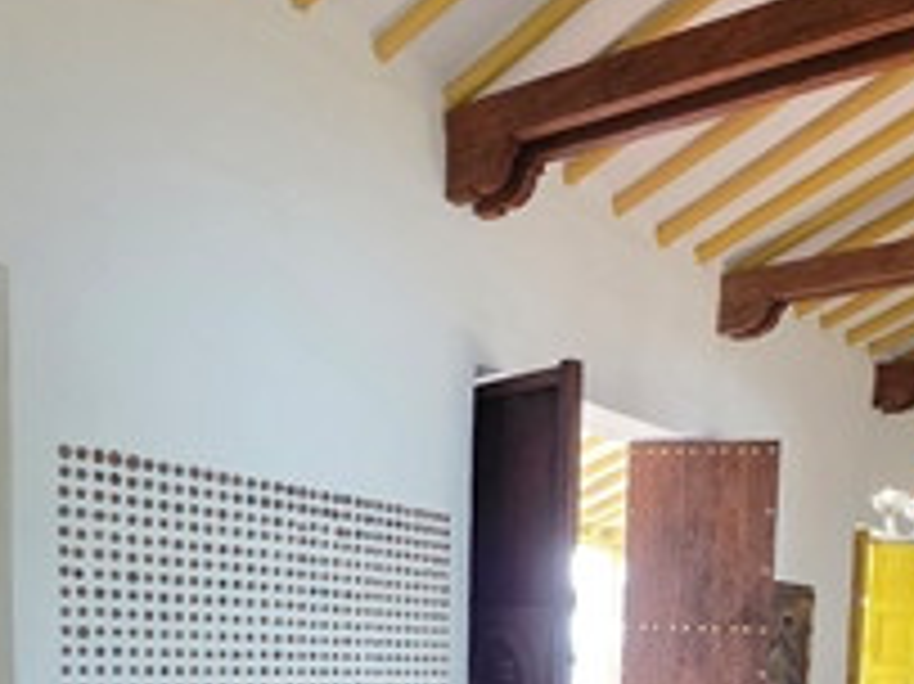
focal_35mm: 41
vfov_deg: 30.4
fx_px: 1082
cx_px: 549
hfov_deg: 45.5
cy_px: 796
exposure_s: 1/60
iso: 800
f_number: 1.9
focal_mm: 2.2
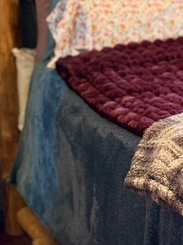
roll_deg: +0.3
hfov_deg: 15.5
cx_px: 295
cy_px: 15
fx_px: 607
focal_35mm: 86
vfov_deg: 22.1
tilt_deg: -6.9
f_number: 1.78
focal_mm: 6.76
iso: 500
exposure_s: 1/60
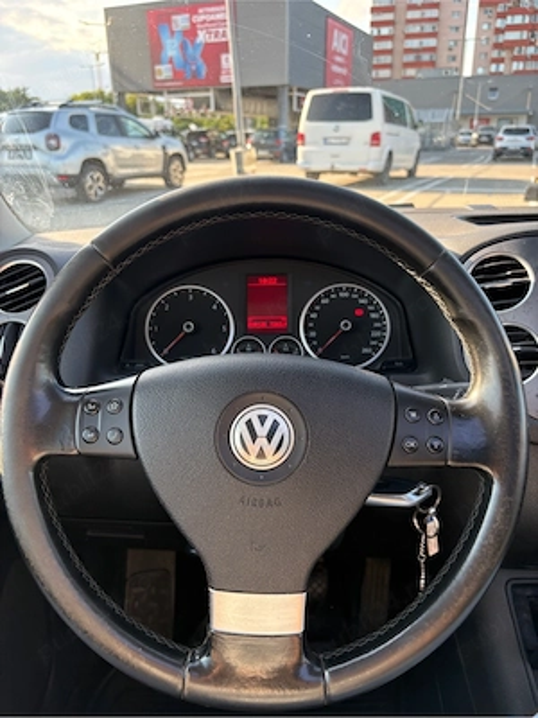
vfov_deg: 67.3
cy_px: 359
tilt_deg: -21.9
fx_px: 539
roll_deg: +1.3
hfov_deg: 53.1
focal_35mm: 26
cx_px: 269
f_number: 1.6
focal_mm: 5.96
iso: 64
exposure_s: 1/240
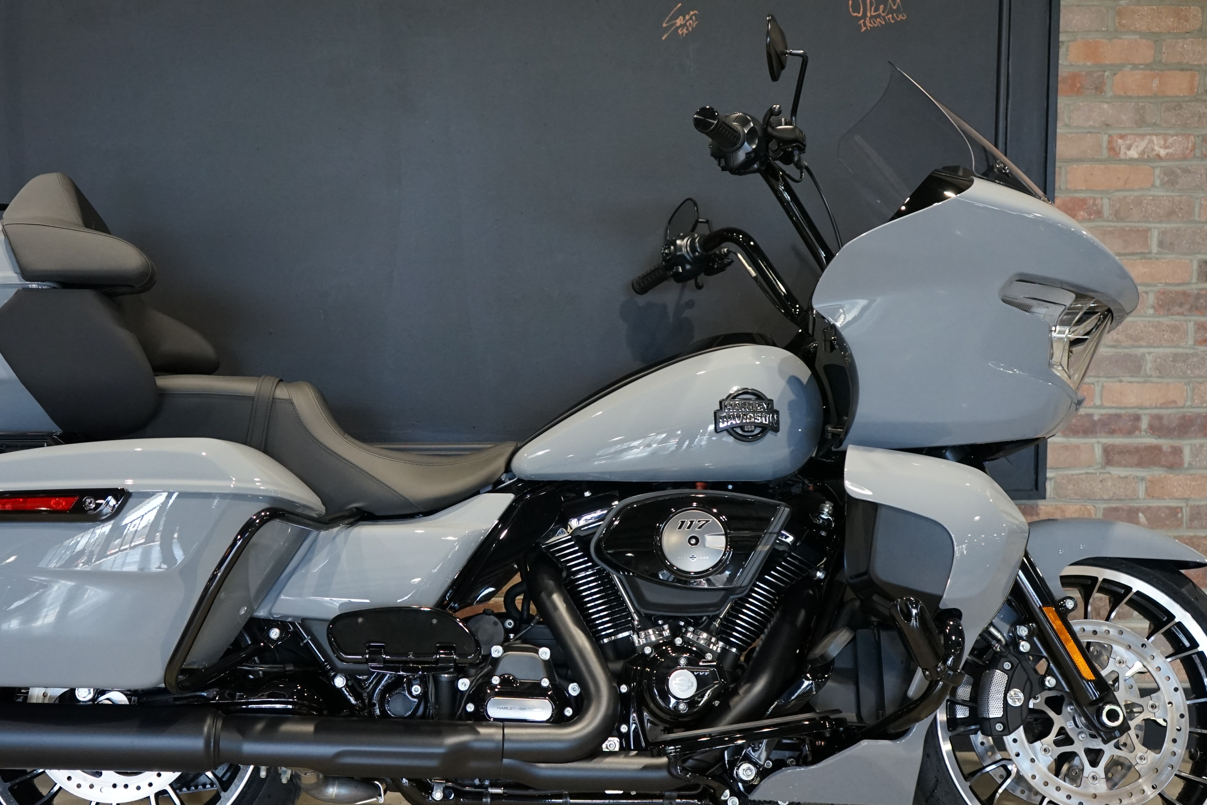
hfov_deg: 46.2
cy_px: 432
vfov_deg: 31.9
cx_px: 496
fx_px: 1408
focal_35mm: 42
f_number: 4
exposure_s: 1/160
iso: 2000
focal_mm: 31
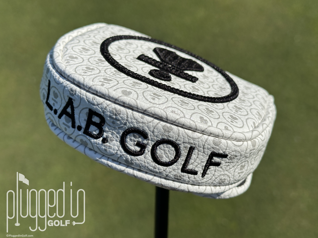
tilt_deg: -59.9
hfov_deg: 37.5
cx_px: 160
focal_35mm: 51
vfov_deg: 28.6
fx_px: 468
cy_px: 115
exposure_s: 1/8197
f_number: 1.78
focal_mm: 6.86
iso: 64
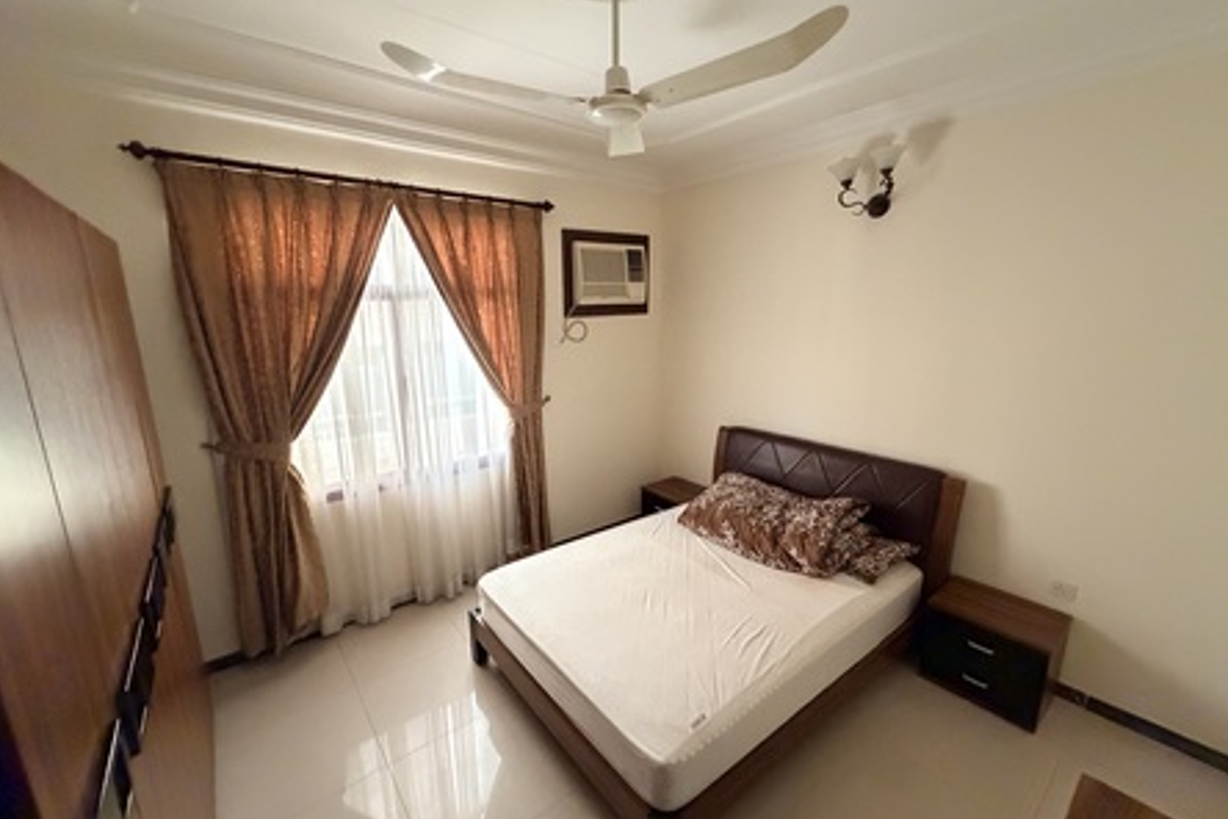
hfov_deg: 100.4
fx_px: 512
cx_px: 615
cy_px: 416
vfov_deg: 77.3
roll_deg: +1.5
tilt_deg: -12.6
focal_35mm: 15
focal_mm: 2.22
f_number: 2.2
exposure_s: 1/60
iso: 800
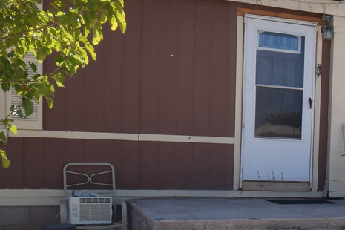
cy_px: 194
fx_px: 632
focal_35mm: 66
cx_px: 358
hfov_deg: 28.3
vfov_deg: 20.3
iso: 200
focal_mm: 10
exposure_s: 1/400
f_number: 10
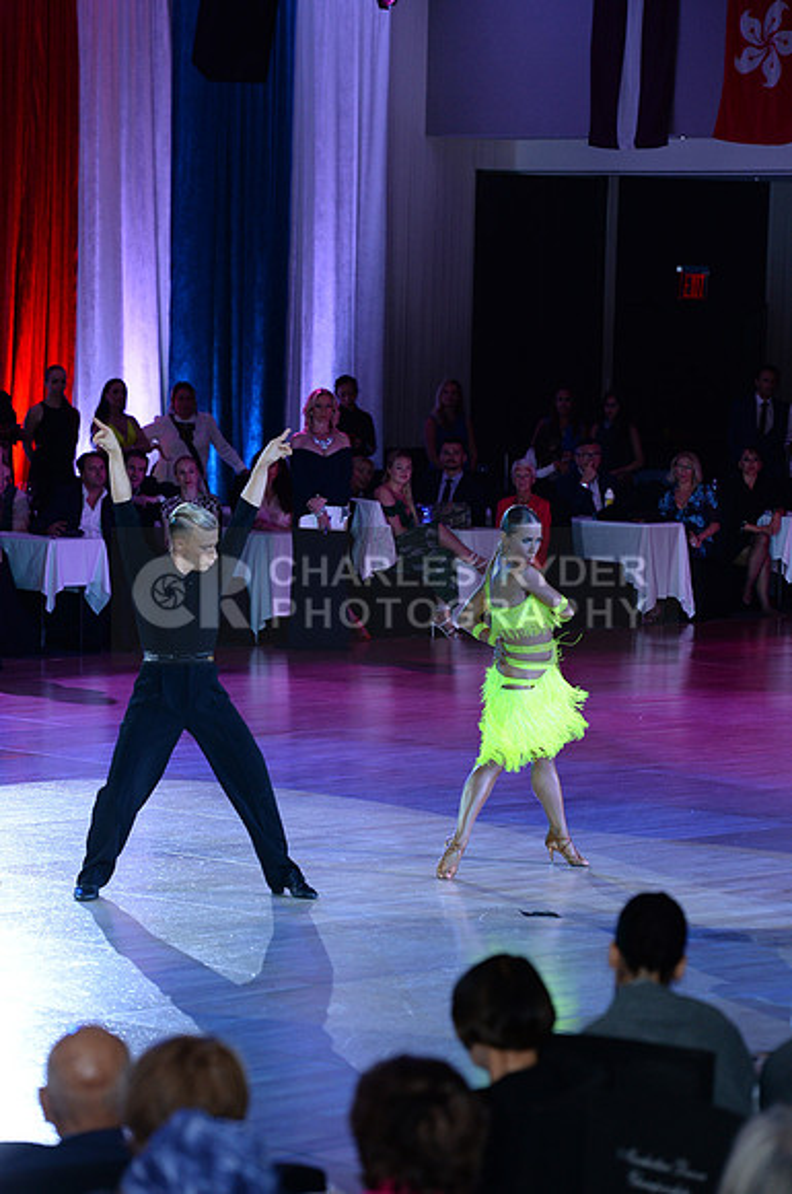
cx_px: 396
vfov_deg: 15.2
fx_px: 4468
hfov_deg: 10.1
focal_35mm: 135
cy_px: 597
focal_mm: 135
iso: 2000
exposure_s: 1/250
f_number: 5
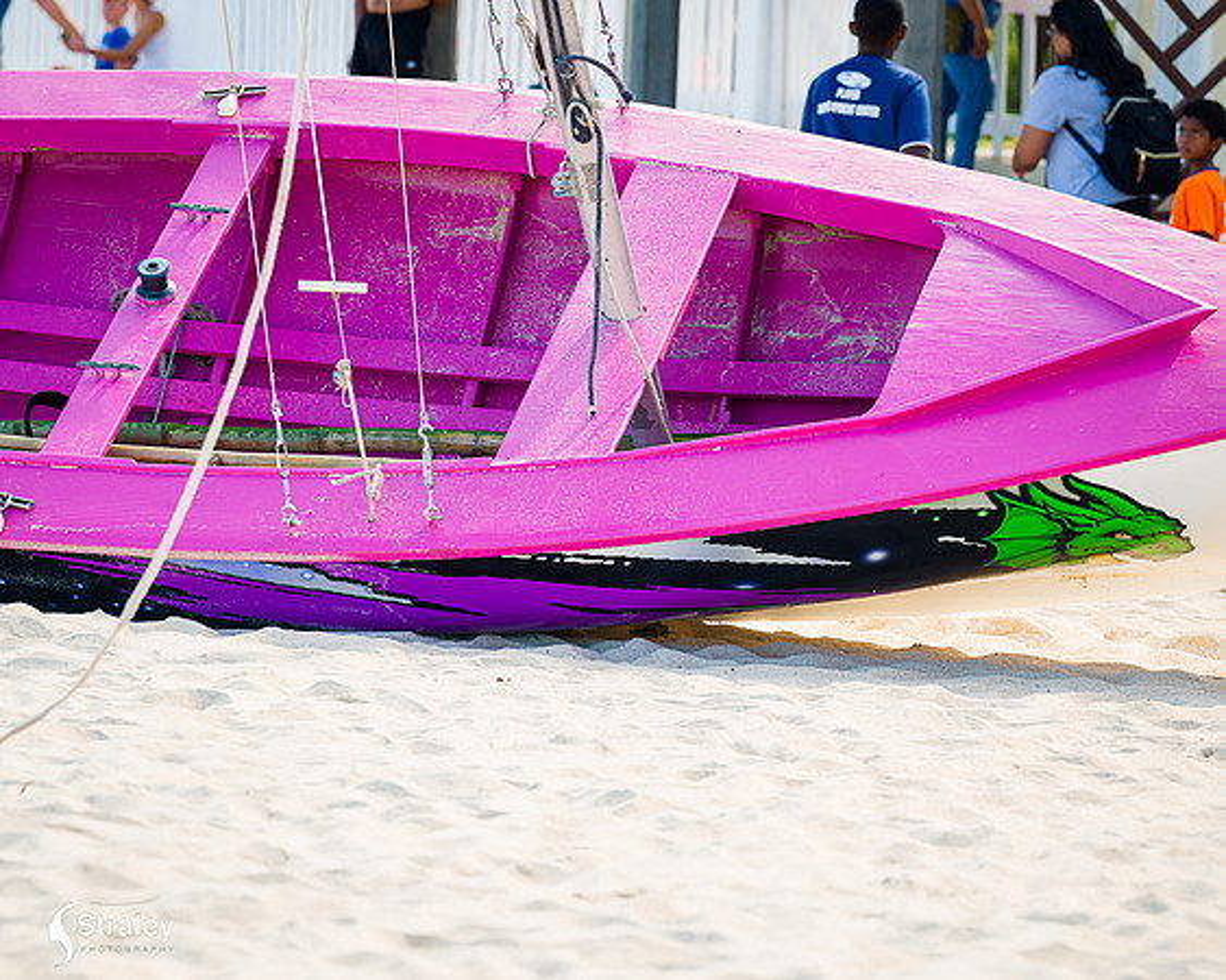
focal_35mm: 225
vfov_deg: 6.9
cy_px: 490
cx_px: 613
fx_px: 8170
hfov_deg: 8.6
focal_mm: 200
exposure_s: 1/320
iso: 360
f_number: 6.3
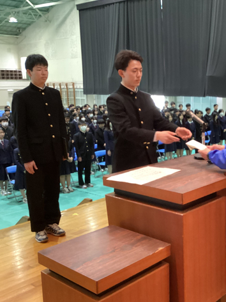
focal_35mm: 42
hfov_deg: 33.1
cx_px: 190
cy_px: 152
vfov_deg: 44.8
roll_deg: -0.4
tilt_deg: -12.7
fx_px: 366
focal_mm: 3.3
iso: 500
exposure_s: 1/30
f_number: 2.4
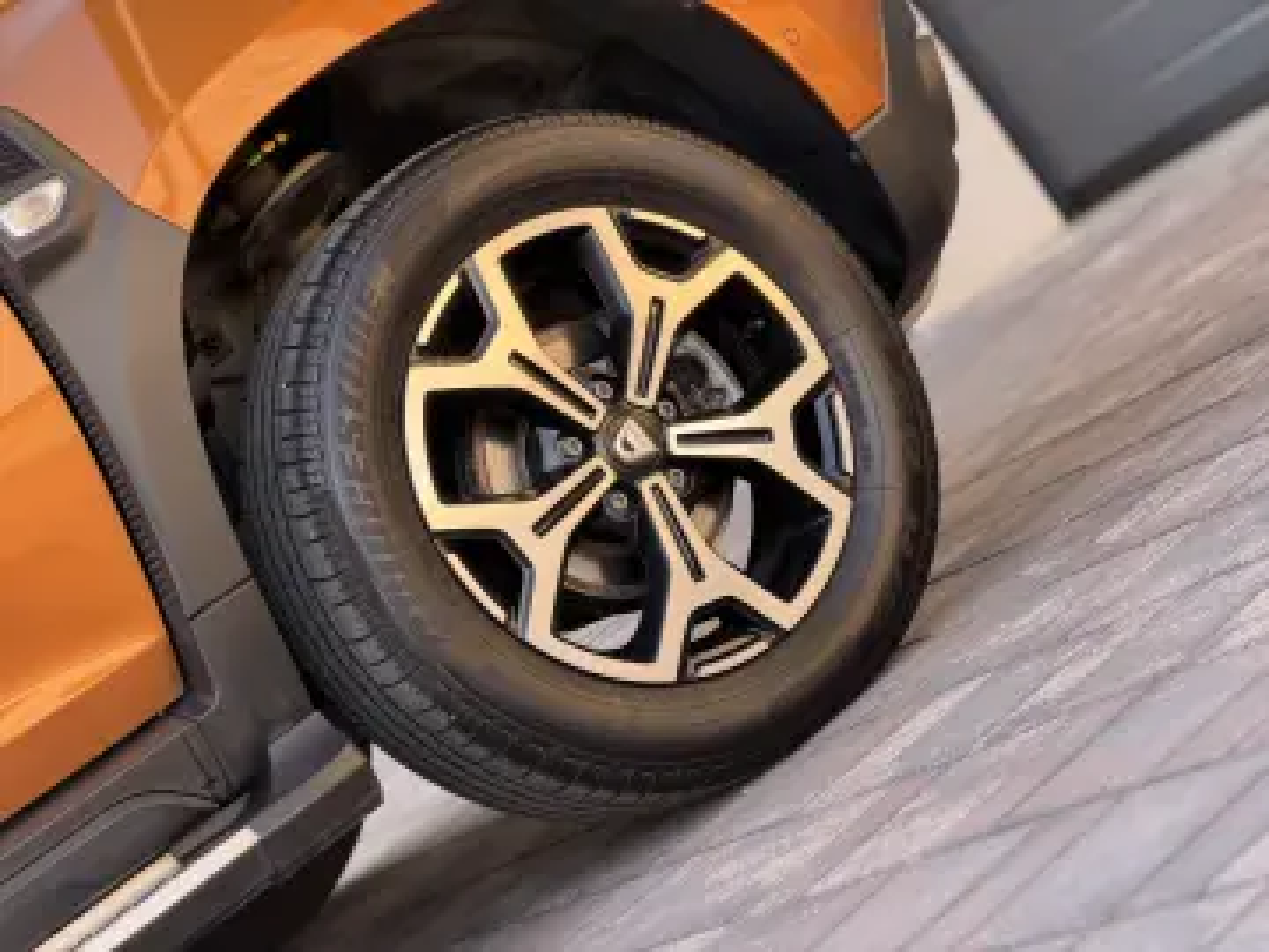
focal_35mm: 100
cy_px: 476
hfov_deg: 19.6
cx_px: 634
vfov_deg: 14.8
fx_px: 3666
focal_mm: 16.89
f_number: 2.8
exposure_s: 1/121
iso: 125
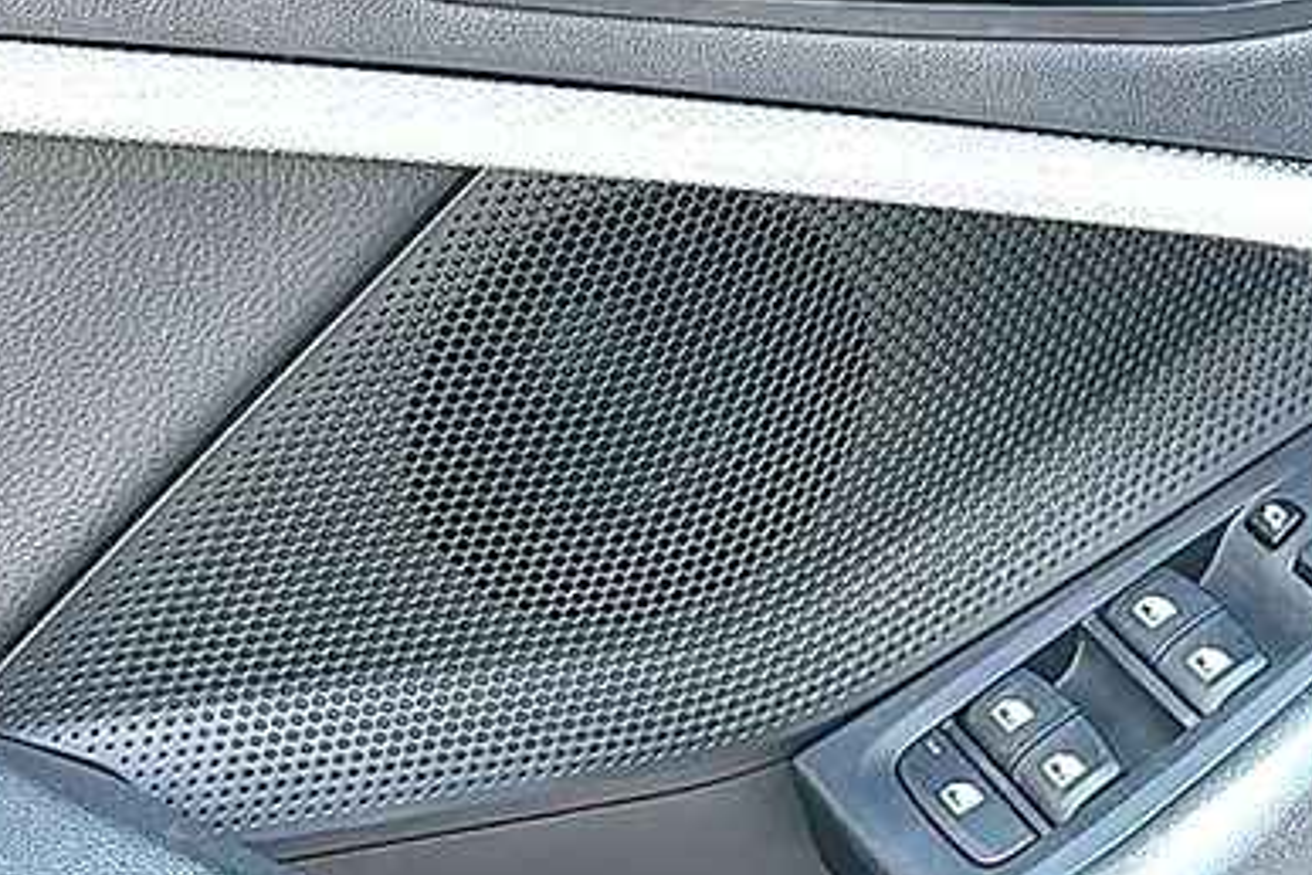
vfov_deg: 17.3
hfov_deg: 25.7
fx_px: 2879
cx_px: 651
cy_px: 365
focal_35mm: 79
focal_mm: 6.86
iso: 125
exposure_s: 1/344
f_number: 1.78
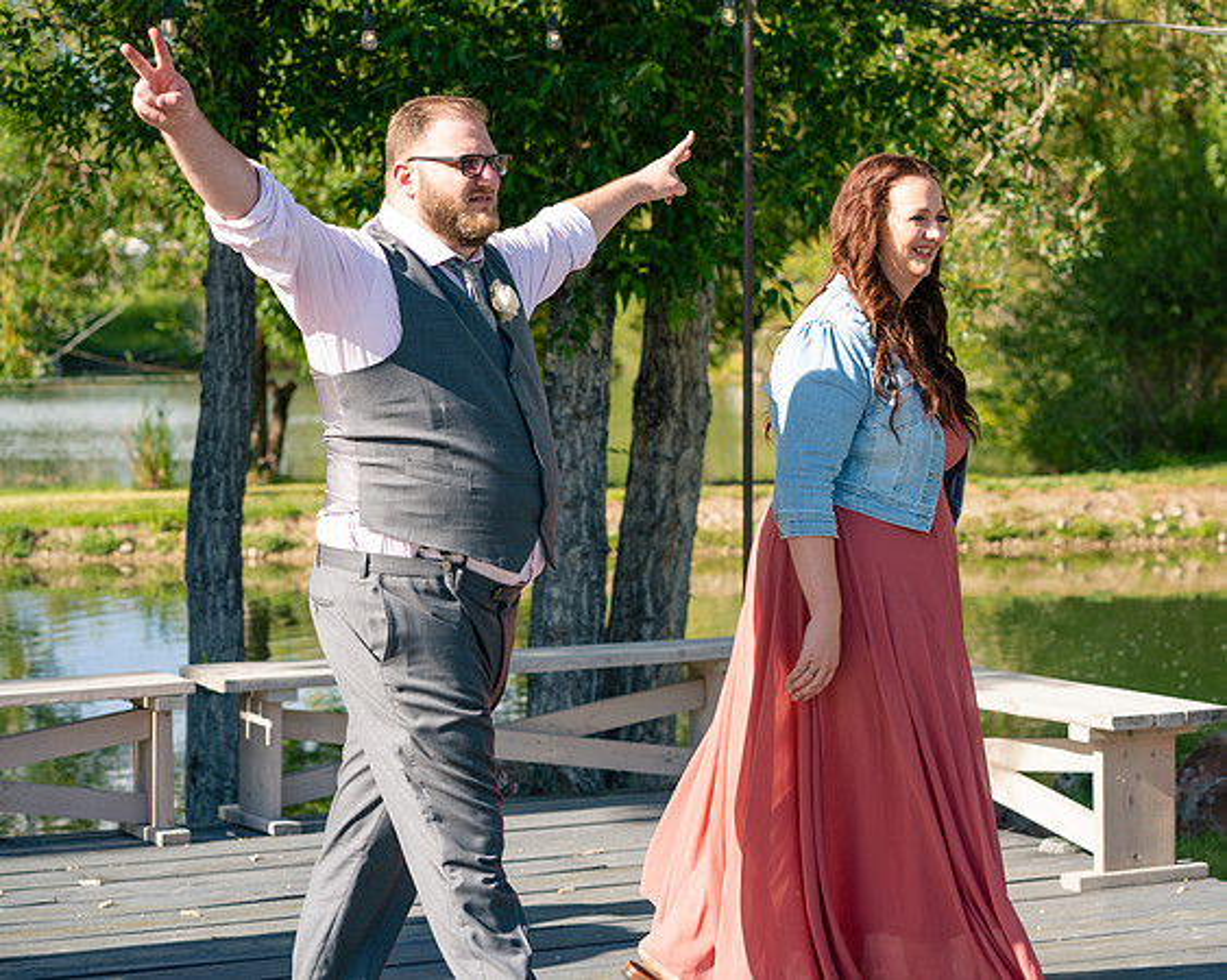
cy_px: 450
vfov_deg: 14.9
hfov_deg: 18.5
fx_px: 3757
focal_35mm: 103
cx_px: 746
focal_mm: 85
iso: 100
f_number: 5
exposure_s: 1/250
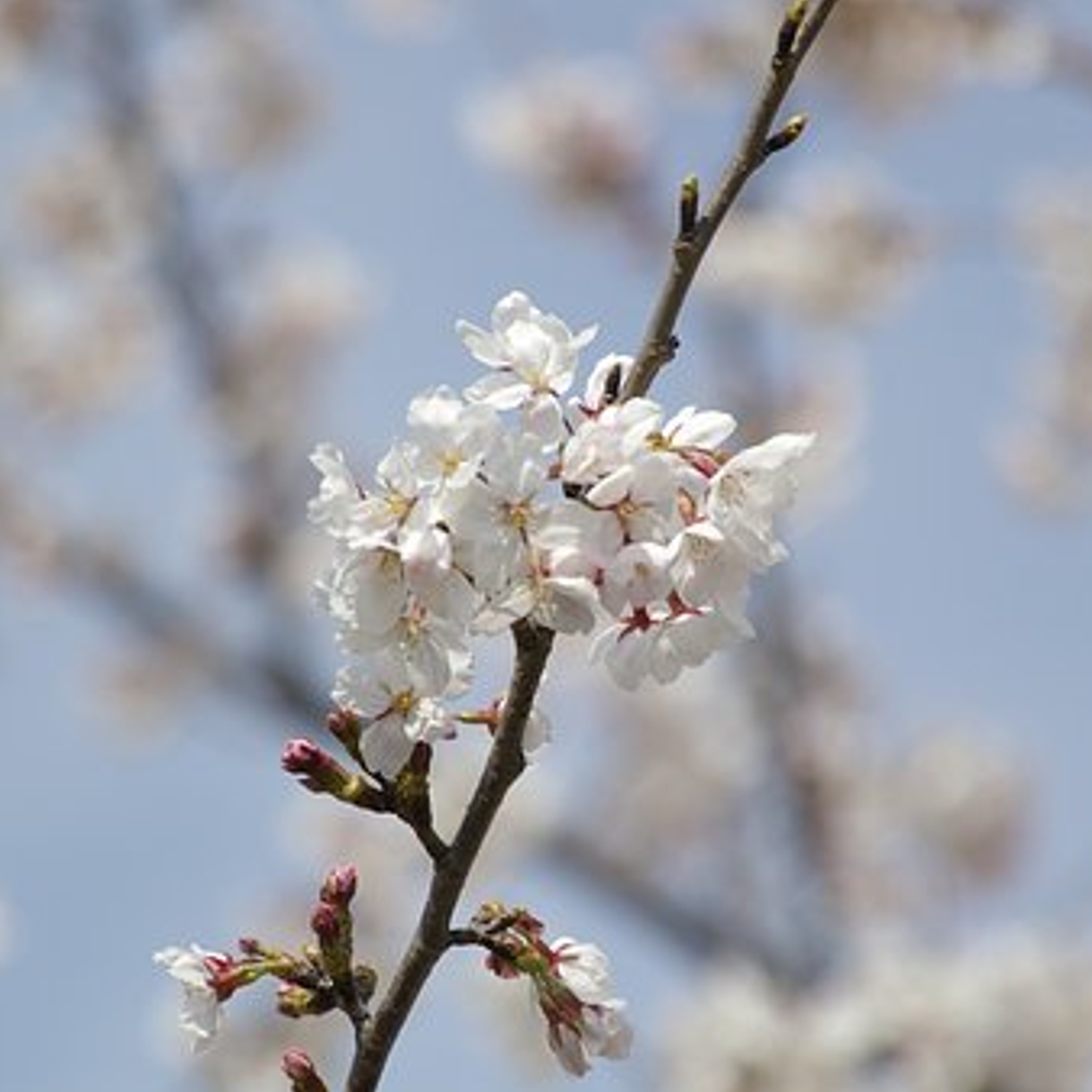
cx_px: 565
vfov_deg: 6.8
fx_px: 9160
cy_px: 546
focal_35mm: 257
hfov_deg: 6.8
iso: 200
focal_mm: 133
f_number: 5.6
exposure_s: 1/1000
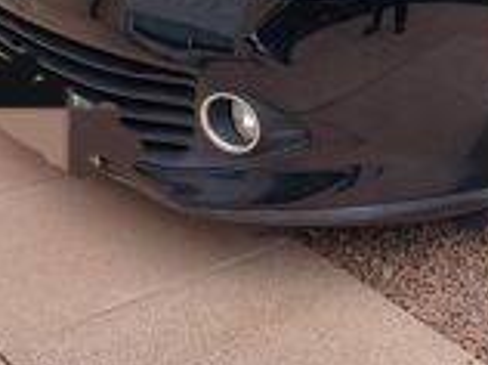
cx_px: 581
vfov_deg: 18.1
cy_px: -105
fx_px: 1070
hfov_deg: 23.5
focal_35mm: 76
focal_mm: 4.69
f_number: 1.8
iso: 50
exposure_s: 1/909
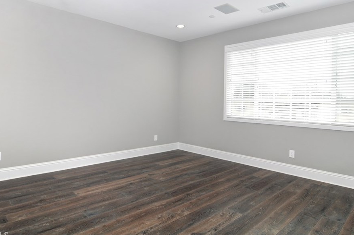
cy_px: 104
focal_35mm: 21
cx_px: 169
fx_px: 206
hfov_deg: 81.2
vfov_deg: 59.2
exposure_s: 1/60
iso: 400
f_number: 7.1
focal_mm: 12
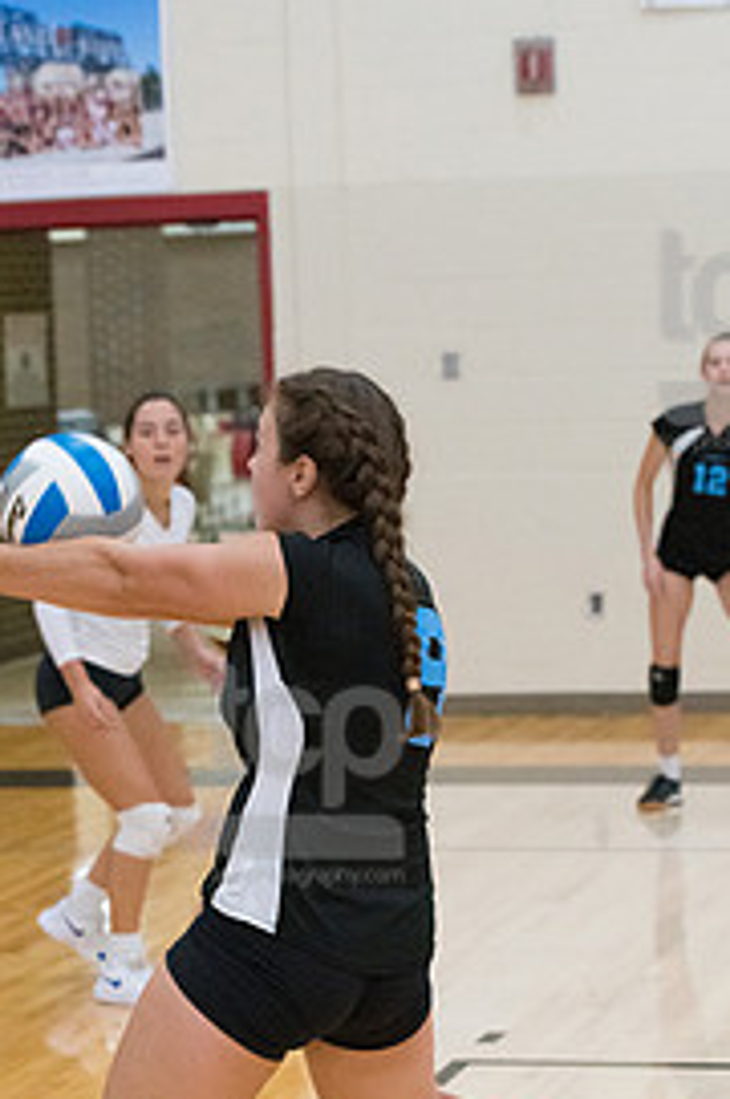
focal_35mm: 133
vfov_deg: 15.4
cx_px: 308
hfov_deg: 10.3
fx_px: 4055
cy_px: 775
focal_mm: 80
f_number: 4.5
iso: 6400
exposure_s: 1/1000
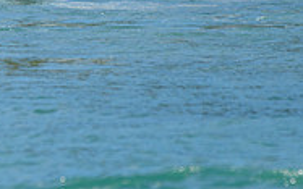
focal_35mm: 1933
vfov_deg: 0.7
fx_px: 15967
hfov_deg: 1.1
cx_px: -58
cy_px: -81
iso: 250
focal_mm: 500
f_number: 5.6
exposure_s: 1/2000
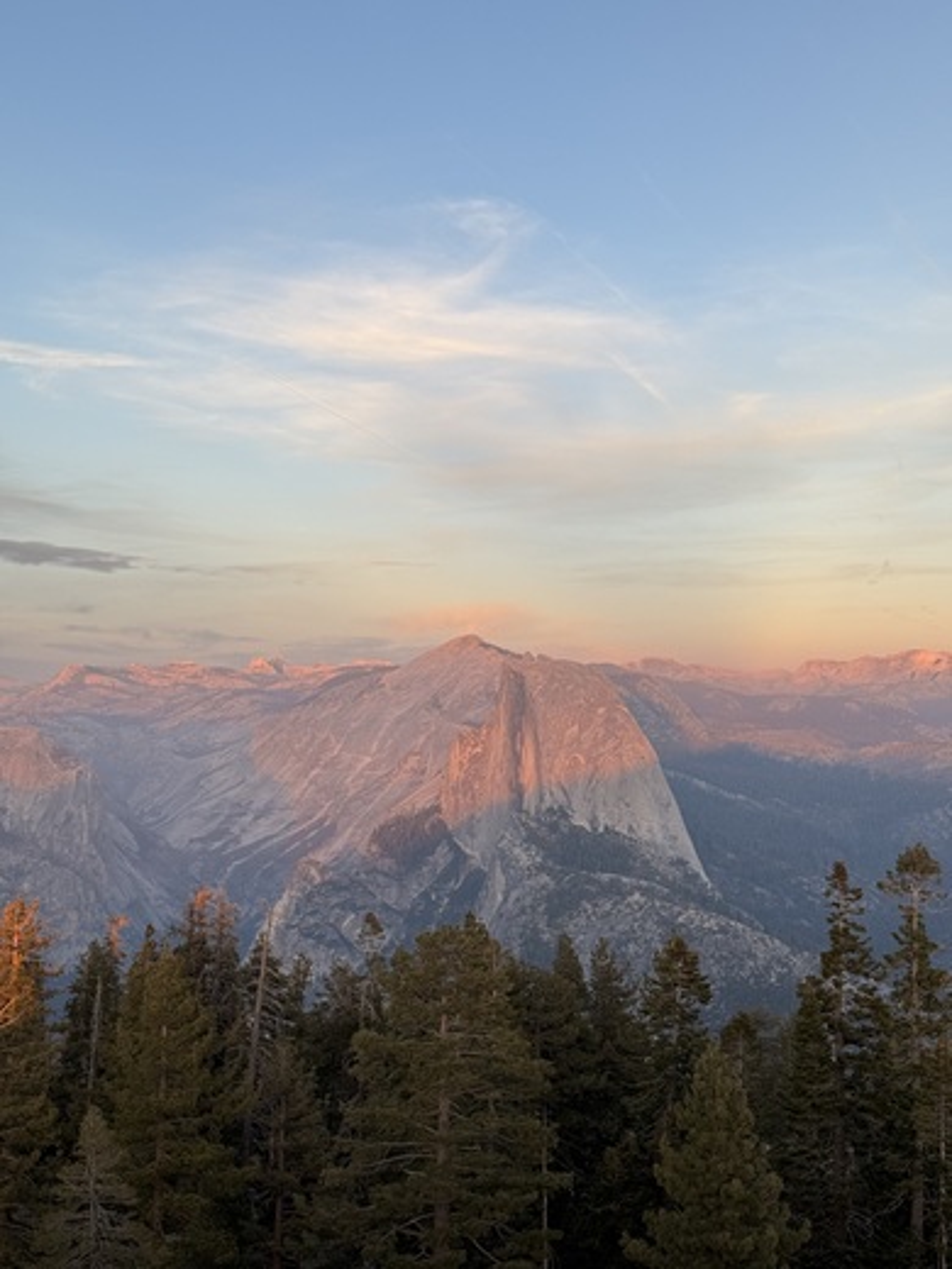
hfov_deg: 30.3
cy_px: 634
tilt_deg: +2.9
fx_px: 1760
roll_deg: +0.0
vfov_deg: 39.7
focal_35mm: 48
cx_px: 476
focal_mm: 6.76
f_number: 1.78
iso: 64
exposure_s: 1/430
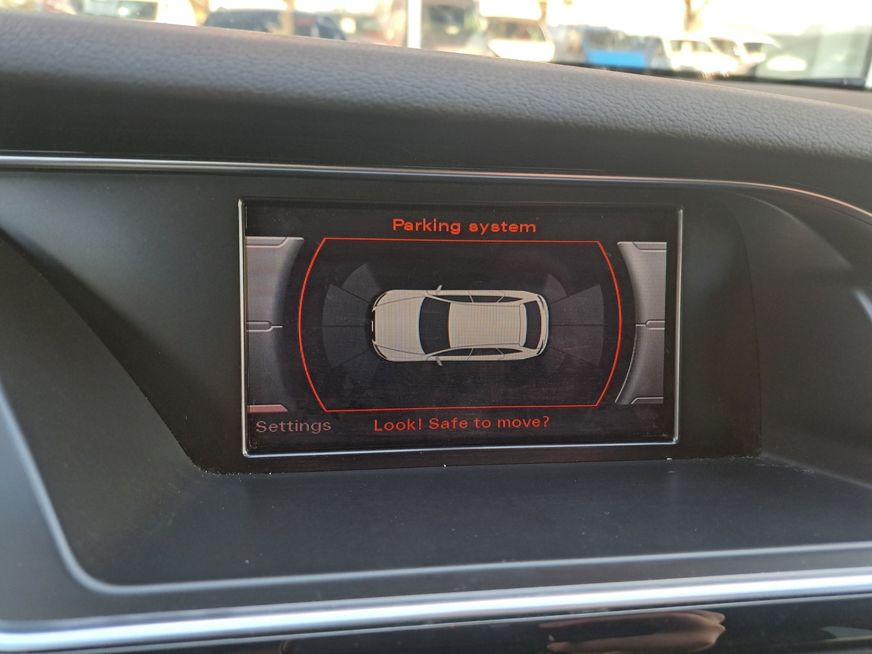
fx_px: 605
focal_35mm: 24
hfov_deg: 71.6
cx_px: 436
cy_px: 327
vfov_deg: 56.8
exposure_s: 1/50
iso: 200
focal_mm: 5.23
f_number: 1.8
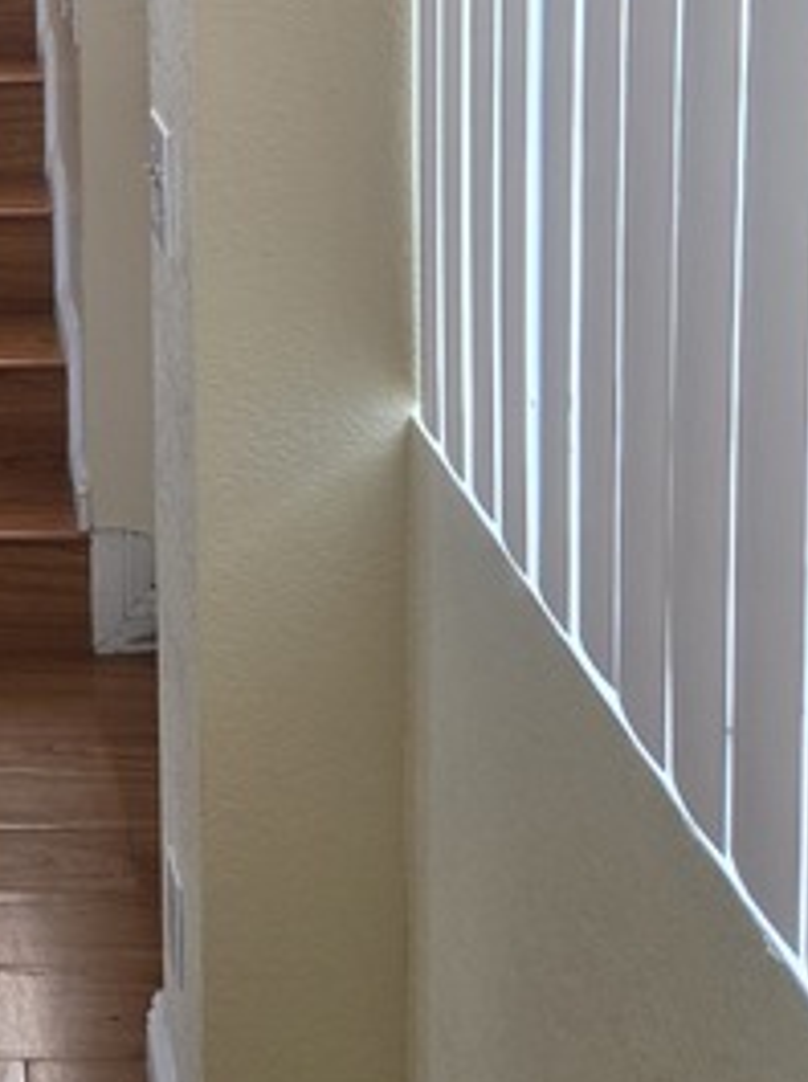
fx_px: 1809
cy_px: 18
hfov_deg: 23.0
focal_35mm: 58
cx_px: -167
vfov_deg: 31.0
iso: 125
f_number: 1.8
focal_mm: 5.4
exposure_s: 1/120
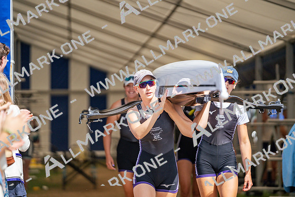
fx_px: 1639
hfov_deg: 10.3
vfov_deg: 6.9
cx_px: 148
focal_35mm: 200
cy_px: 98
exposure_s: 1/8000
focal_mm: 200
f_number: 2.8
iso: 500
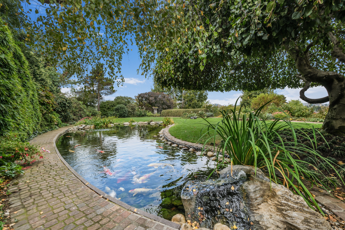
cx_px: 172
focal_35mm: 15
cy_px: 115
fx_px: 144
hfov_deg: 100.4
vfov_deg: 77.3
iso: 125
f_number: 4
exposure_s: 1/105
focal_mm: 10
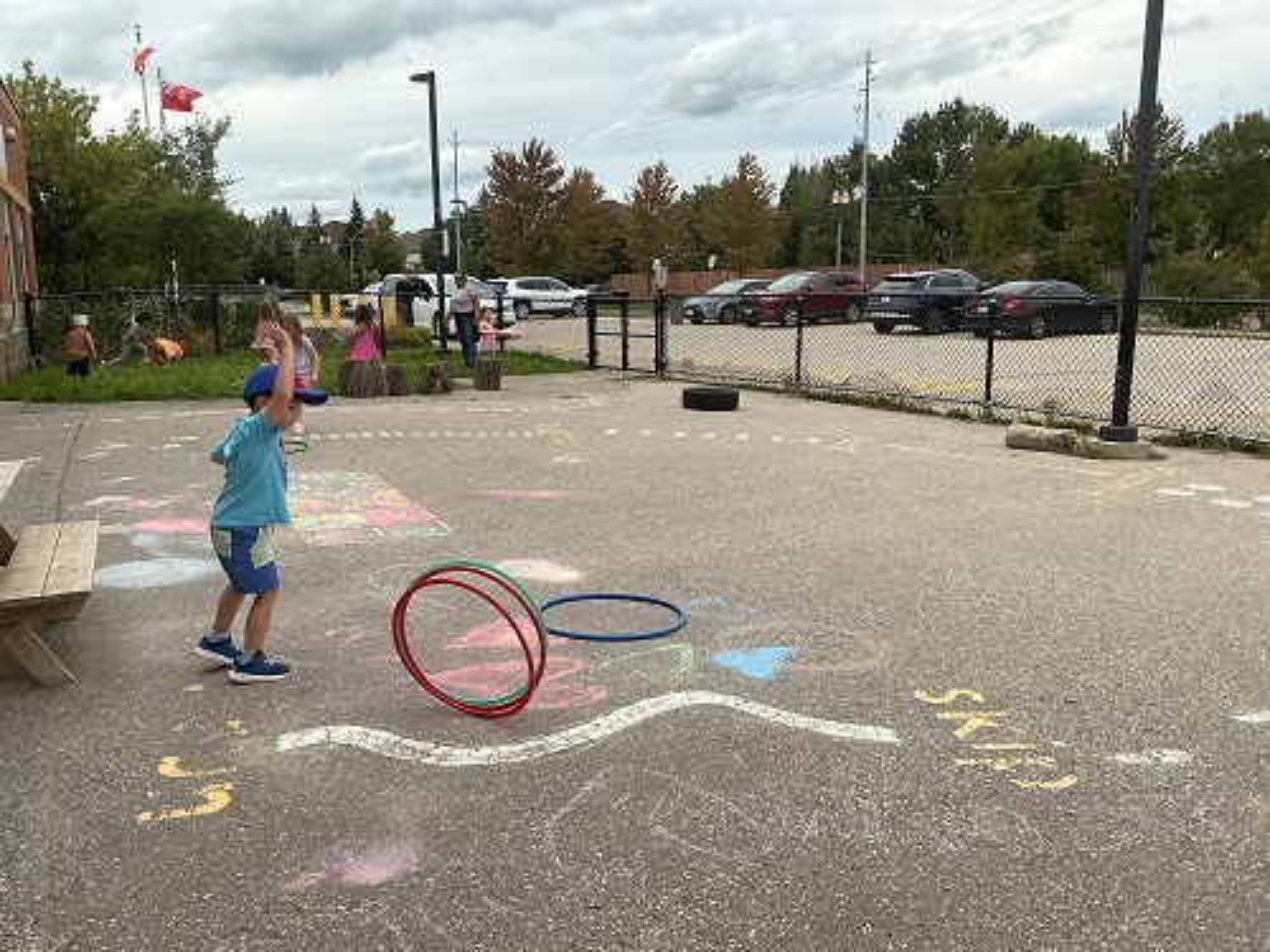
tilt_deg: -12.2
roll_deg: -2.5
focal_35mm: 29
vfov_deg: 48.2
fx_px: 1064
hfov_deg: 61.7
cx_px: 635
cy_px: 476
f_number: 1.8
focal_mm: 3
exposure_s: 1/1250
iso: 25
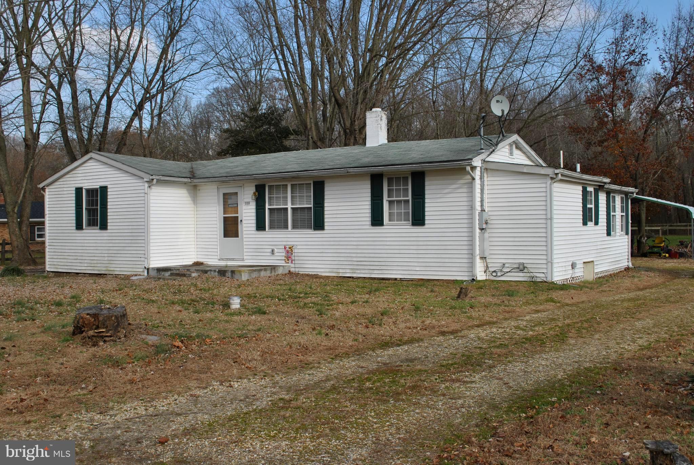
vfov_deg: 37.0
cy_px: 232
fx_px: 695
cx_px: 347
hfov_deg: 53.1
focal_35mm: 36
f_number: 8
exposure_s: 1/250
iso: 100
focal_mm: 24
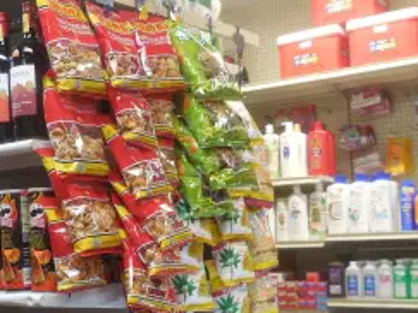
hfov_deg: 34.3
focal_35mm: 56
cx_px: 184
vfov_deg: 25.9
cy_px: 215
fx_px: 676
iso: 160
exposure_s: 1/30
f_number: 3.4
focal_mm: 6.1
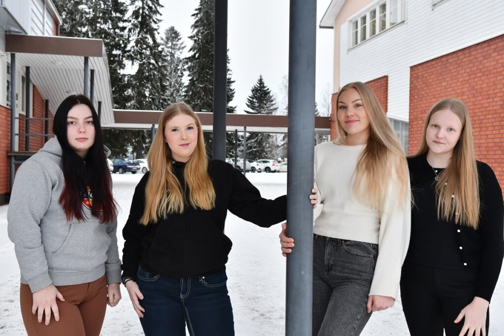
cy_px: 168
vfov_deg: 29.9
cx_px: 252
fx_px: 630
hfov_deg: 43.6
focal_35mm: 45
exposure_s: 1/160
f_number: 6.3
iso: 640
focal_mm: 30
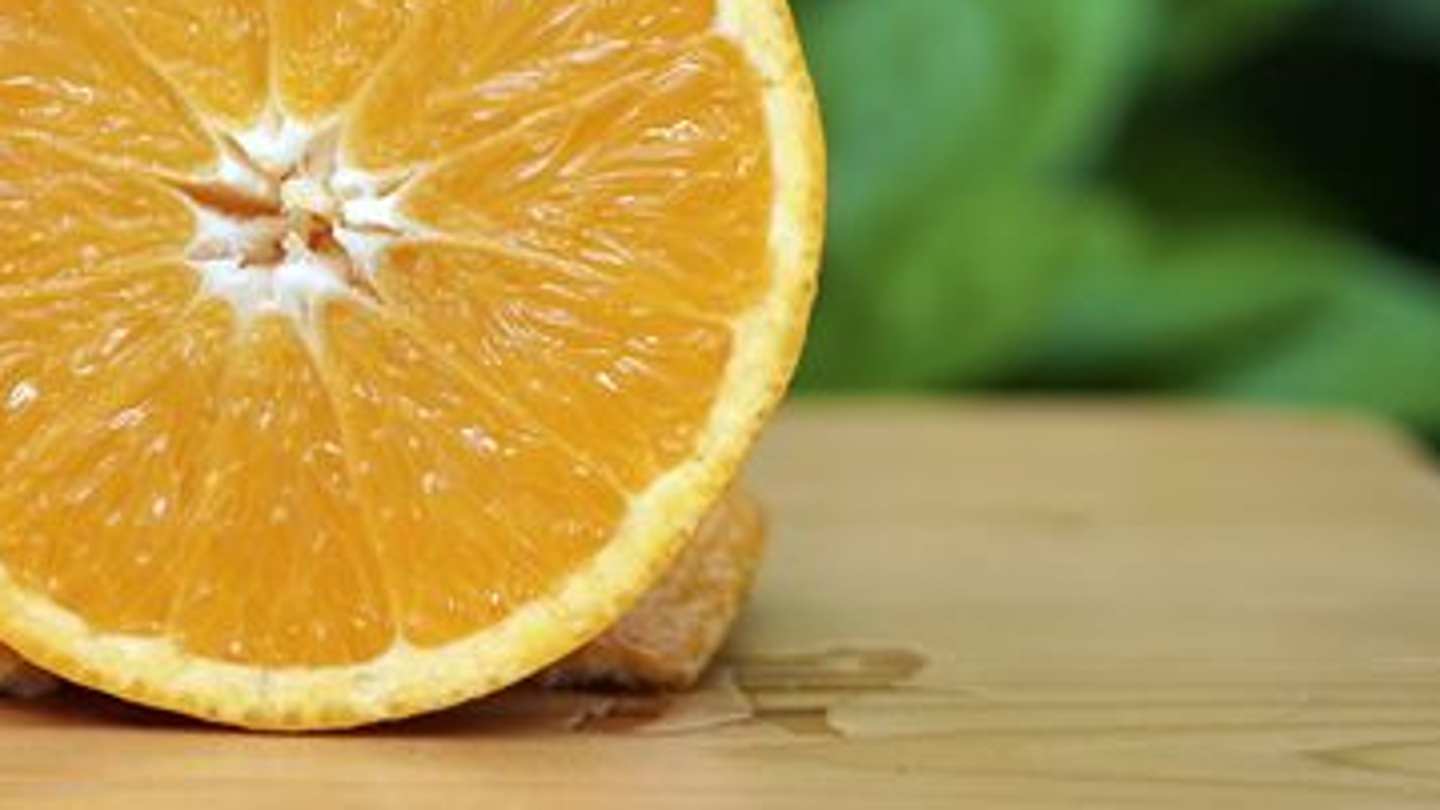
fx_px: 8172
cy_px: -54
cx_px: 24
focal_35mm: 214
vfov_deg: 5.7
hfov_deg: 10.0
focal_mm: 68
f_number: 4.5
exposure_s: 1/125
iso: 100
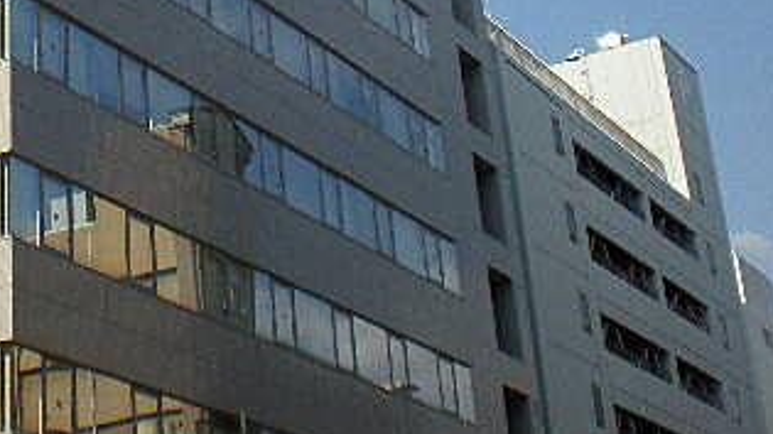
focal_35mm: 84
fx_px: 1721
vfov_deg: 13.8
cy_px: -142
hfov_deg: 24.4
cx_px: 39
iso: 89
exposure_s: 1/632
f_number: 4.6
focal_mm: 6.3
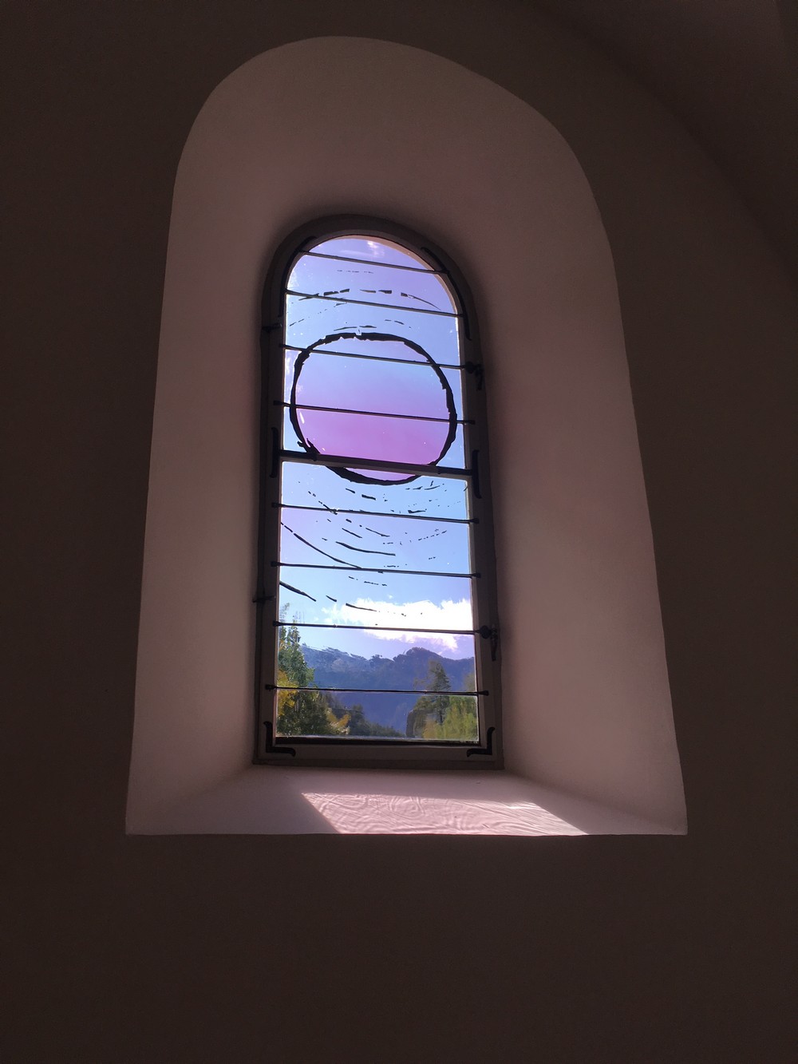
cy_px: 532
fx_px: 891
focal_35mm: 29
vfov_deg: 61.7
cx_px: 399
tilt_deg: +16.8
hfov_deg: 48.2
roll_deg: +0.2
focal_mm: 4.15
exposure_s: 1/754
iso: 25
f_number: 2.2
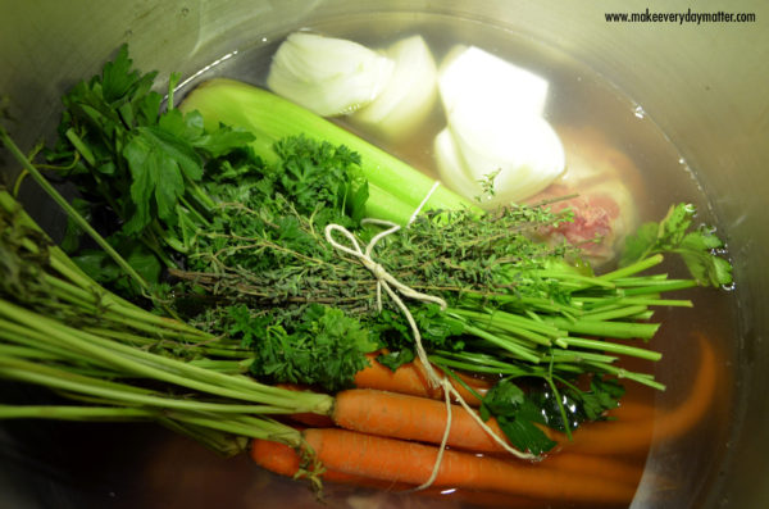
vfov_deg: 30.7
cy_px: 254
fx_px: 927
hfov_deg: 45.1
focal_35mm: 44
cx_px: 384
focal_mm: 29
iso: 500
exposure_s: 1/30
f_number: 5.6
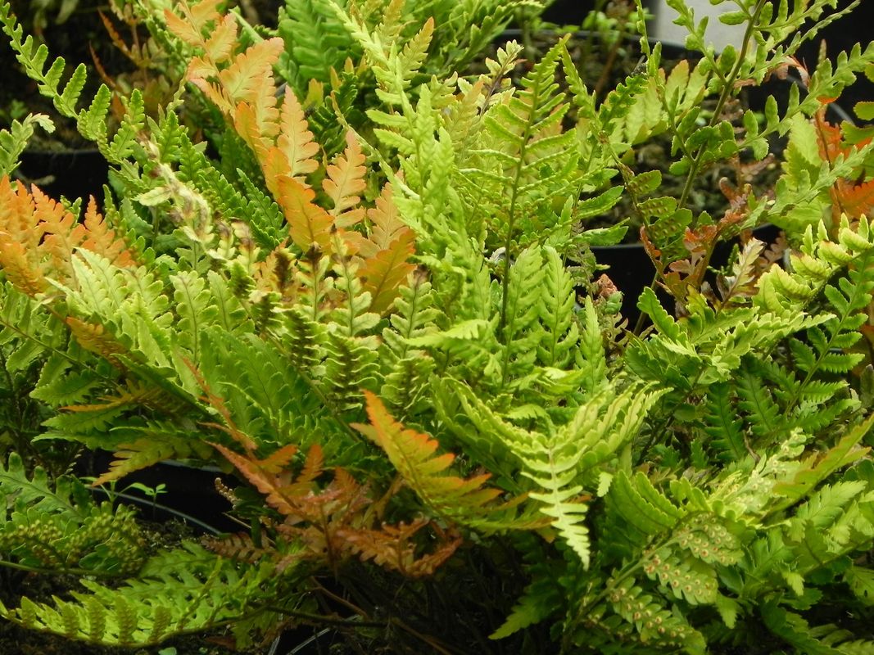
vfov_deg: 4.4
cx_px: 437
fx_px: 8508
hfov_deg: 5.9
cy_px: 328
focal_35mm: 337
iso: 160
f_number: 5
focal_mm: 59.9
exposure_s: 1/80
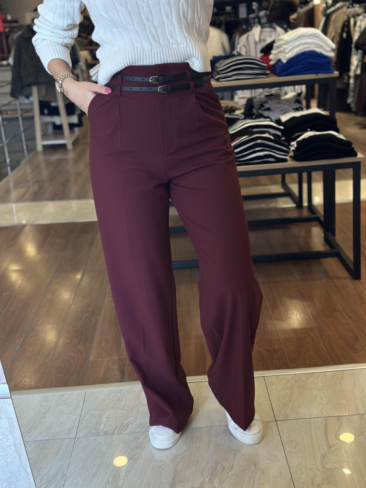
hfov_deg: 30.3
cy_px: 244
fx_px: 677
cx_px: 183
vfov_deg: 39.7
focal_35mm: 48
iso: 100
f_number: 1.78
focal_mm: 6.86
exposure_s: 1/139
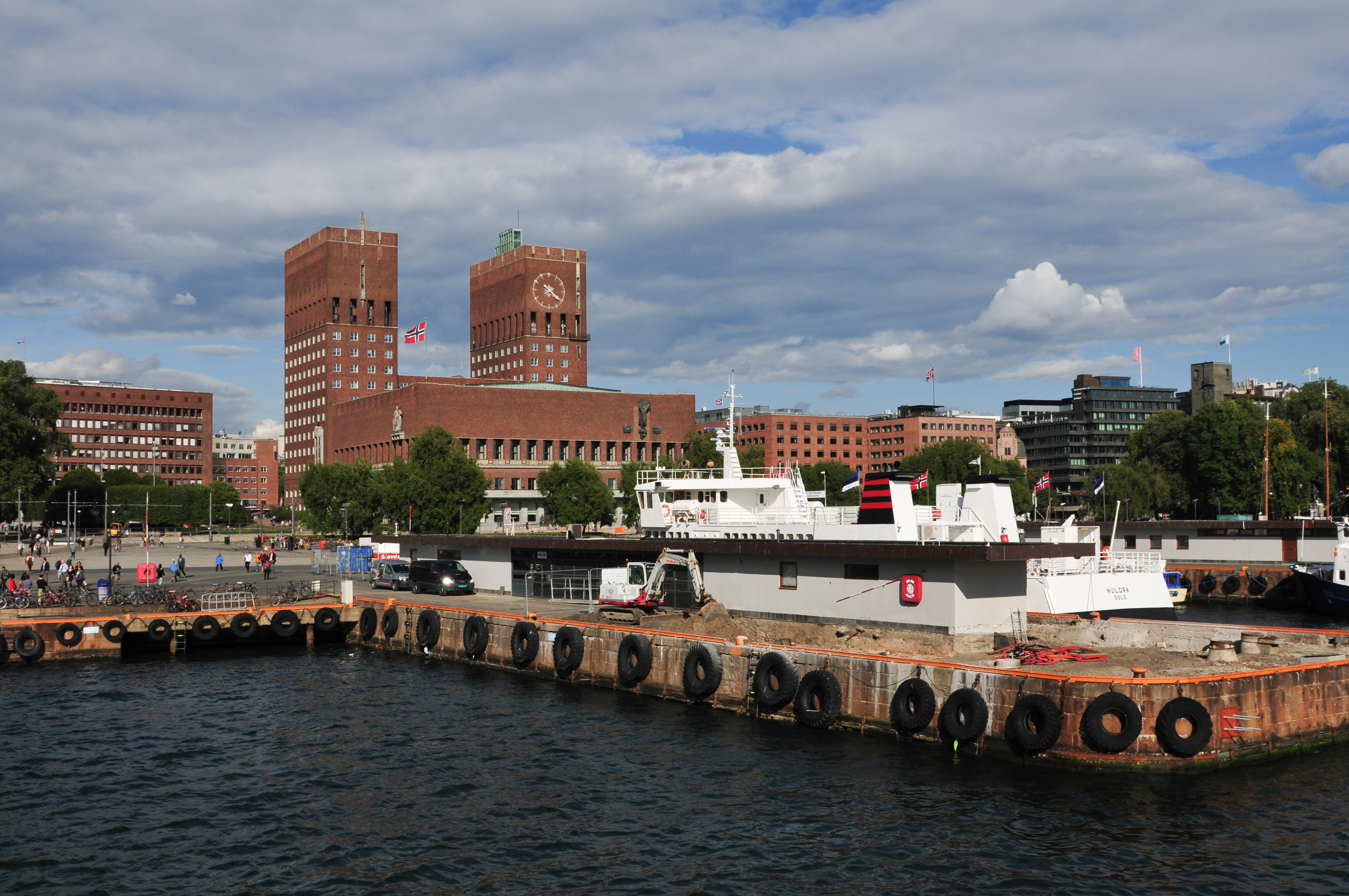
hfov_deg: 53.2
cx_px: 674
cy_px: 448
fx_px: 1347
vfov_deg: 36.8
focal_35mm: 36
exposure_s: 1/500
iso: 200
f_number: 11
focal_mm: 24
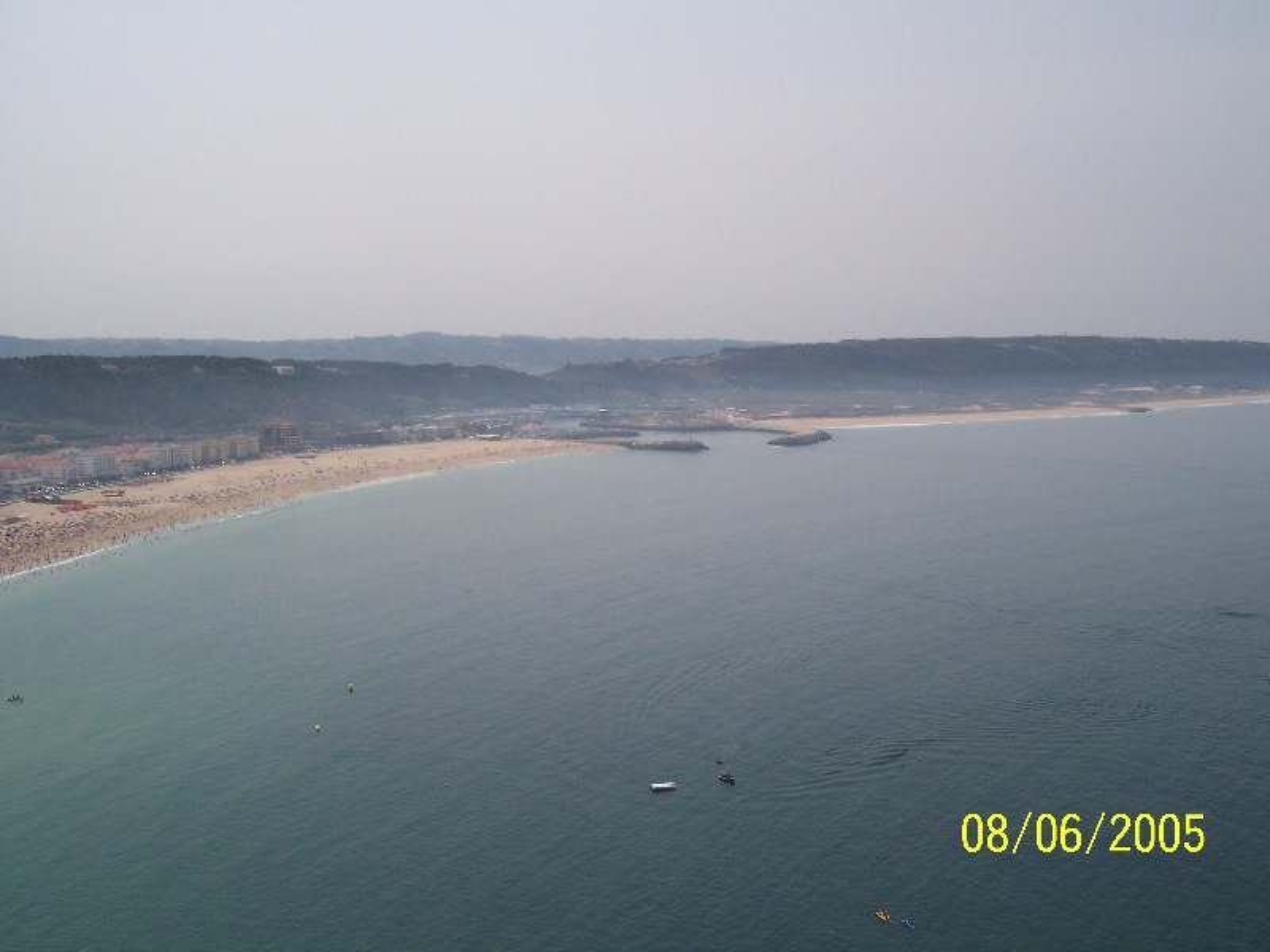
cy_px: 476
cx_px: 635
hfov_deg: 49.0
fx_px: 1394
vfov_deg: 37.7
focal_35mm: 38
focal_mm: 8
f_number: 4.8
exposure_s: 1/1000
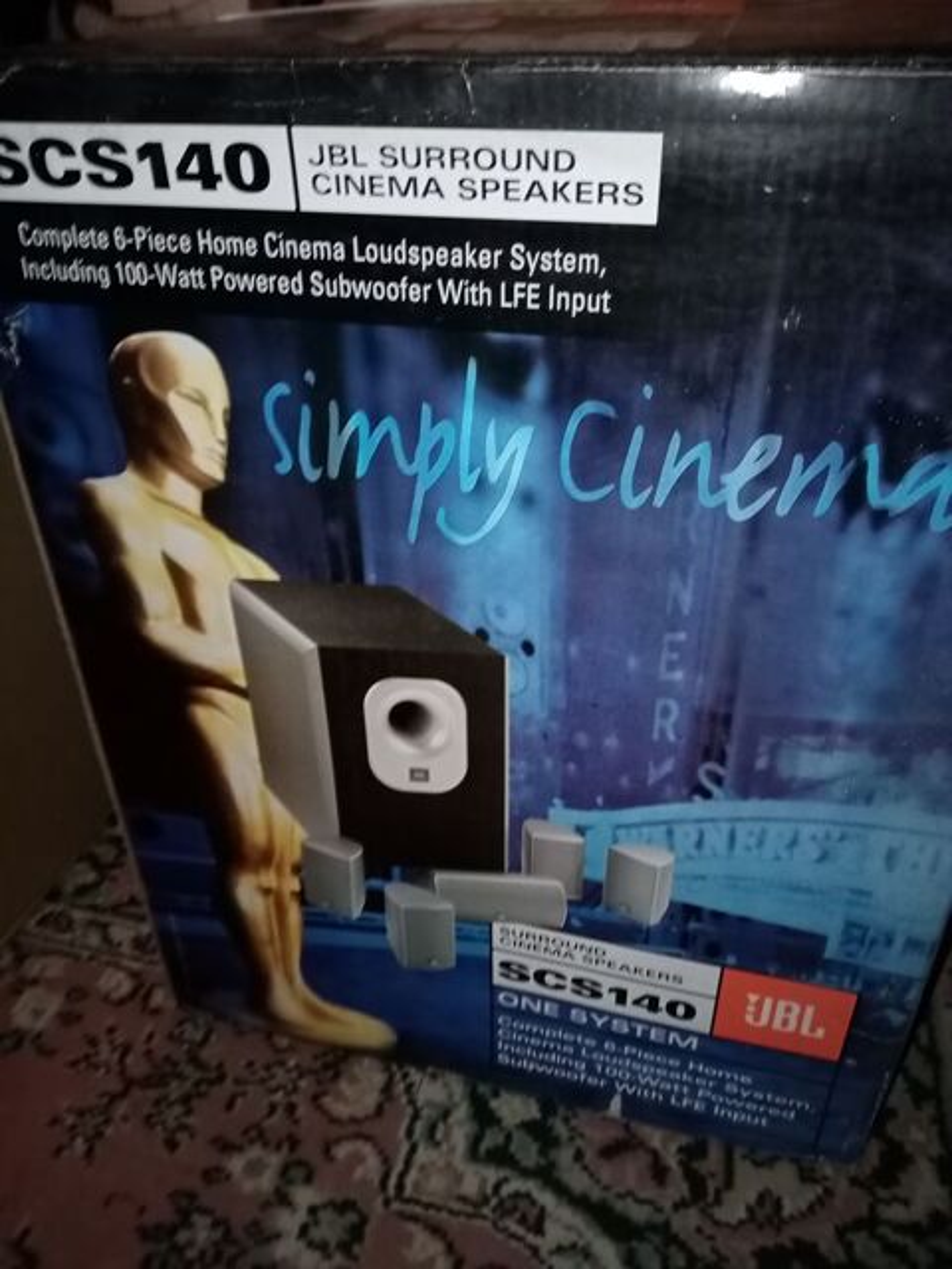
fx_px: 953
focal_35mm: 26
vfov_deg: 67.3
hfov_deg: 53.1
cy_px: 634
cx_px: 476
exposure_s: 1/25
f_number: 1.8
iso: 600
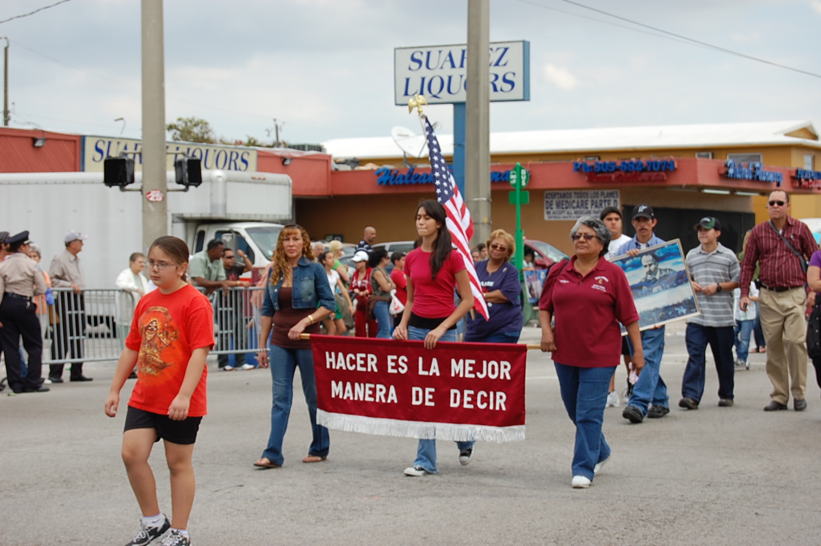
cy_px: 273
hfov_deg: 24.6
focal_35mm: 82
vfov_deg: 16.5
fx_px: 1880
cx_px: 410
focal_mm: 55
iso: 200
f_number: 8
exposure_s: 1/250
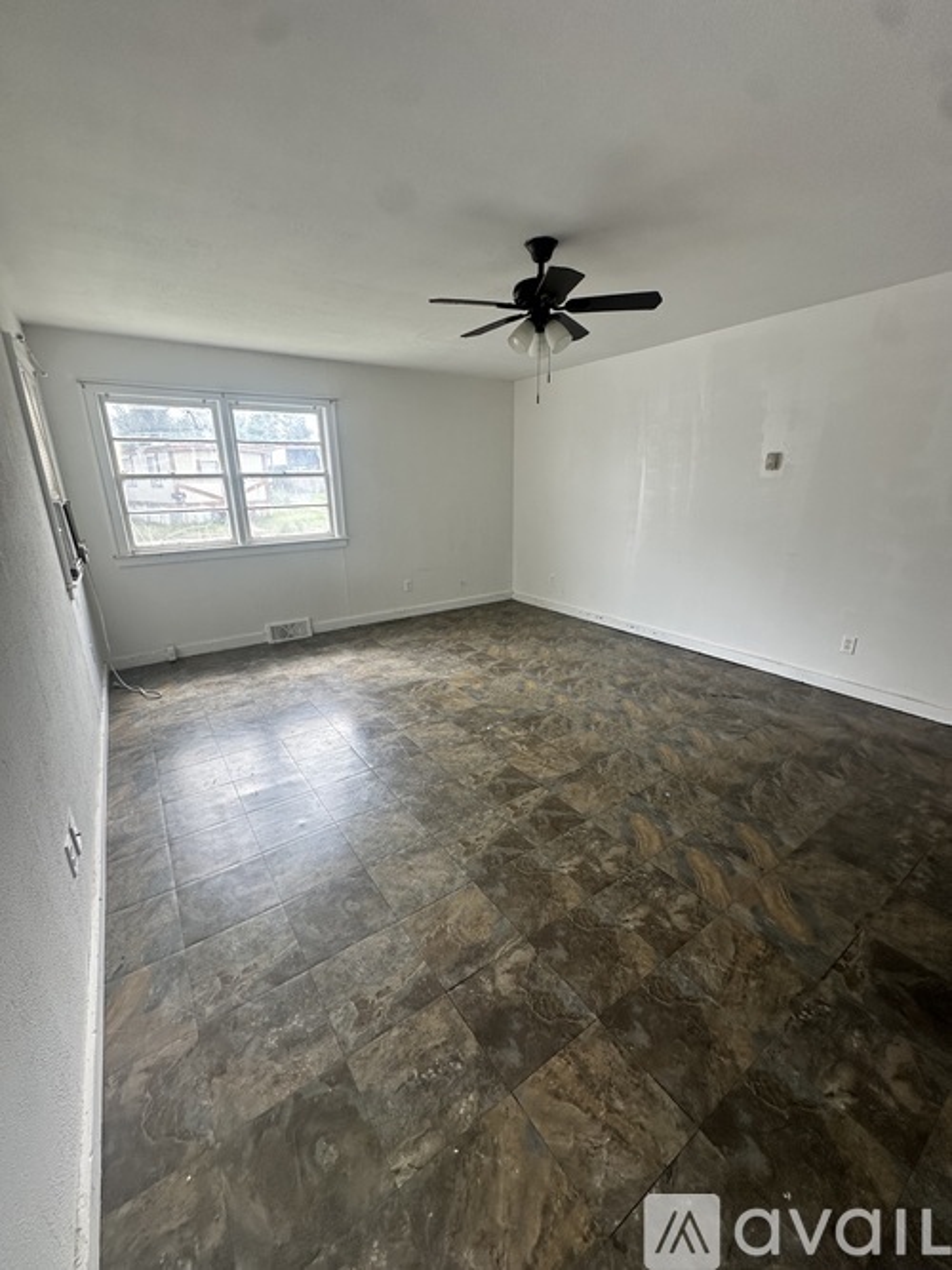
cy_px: 635
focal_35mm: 14
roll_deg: -0.5
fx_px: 514
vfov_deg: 102.1
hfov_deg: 85.7
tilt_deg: -16.8
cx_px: 476
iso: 80
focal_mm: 2.22
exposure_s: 1/99
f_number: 2.2
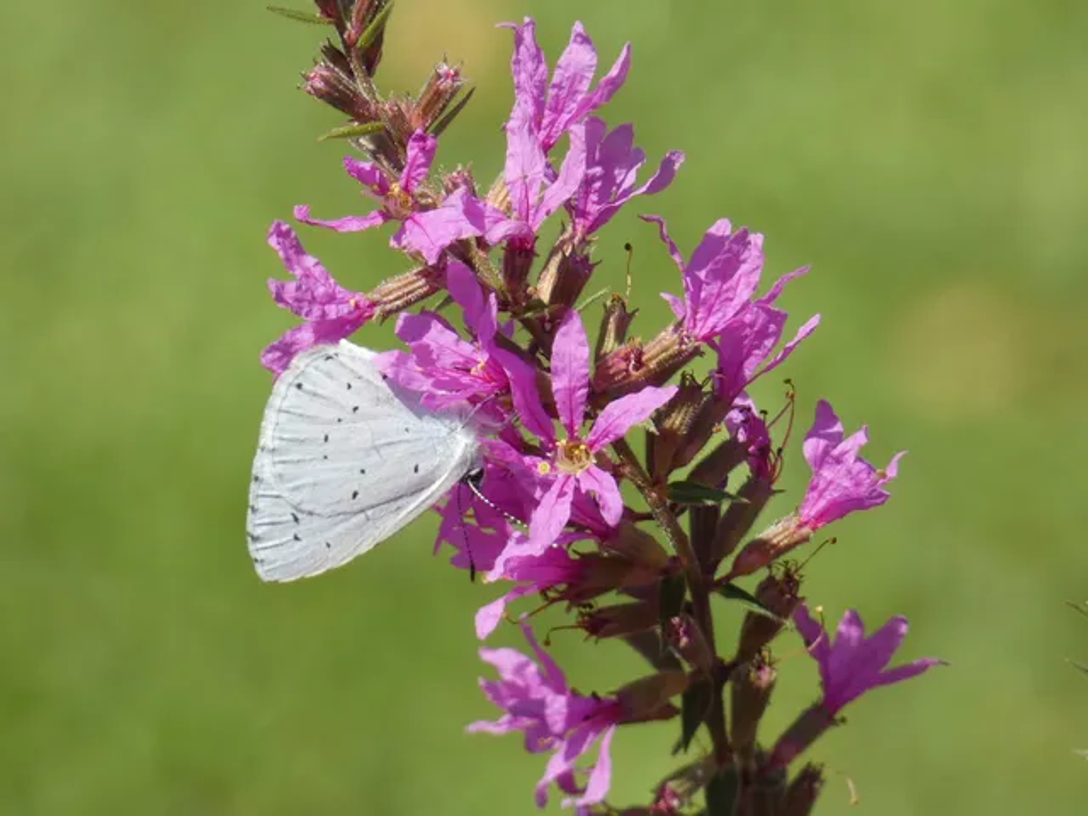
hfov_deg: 6.0
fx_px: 10341
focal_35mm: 329
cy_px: 408
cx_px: 544
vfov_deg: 4.5
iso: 80
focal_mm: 58.9
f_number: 5.6
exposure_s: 1/100
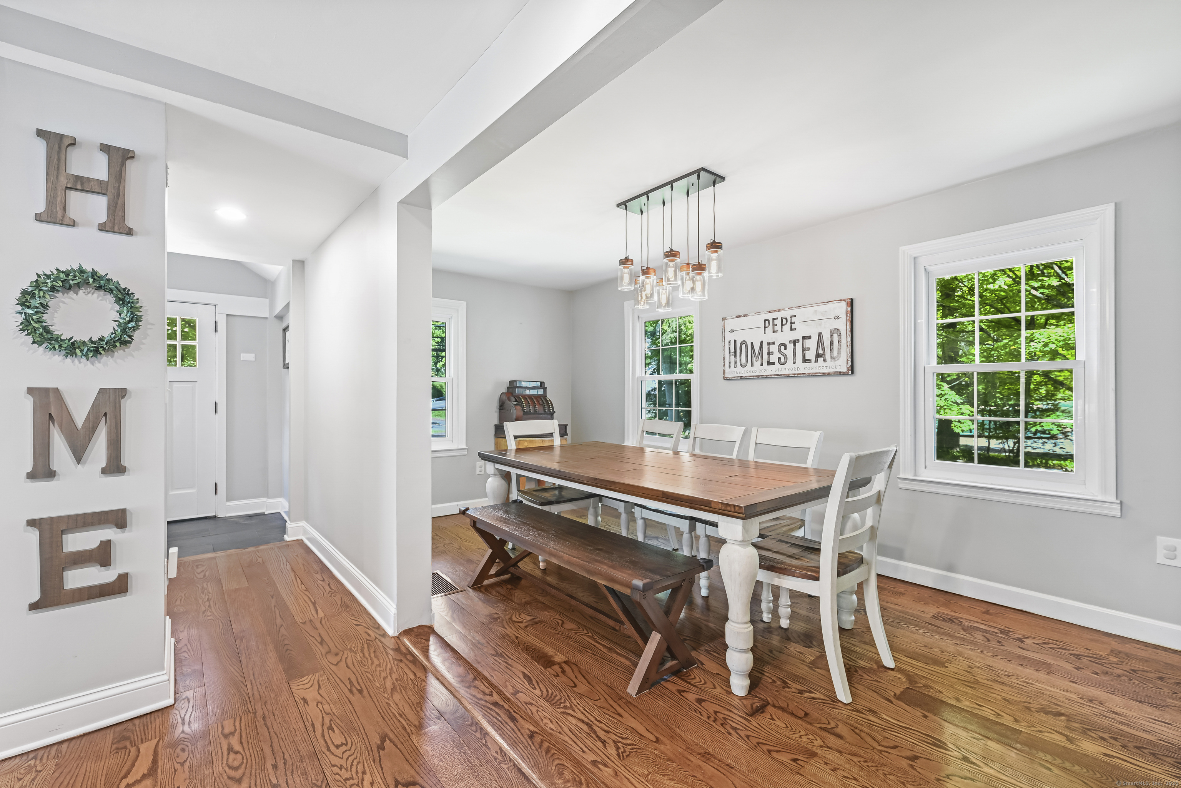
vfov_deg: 75.5
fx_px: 508
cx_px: 590
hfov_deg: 98.5
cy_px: 394
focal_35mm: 16
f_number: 8
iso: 640
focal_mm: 15.5
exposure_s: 3
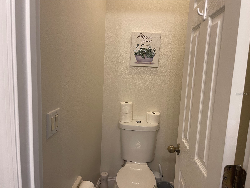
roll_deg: -2.6
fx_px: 181
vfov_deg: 54.9
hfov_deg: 69.4
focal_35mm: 25
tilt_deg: -9.2
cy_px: 94
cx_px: 125
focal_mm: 5.1
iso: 80
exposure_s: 1/60
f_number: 1.6
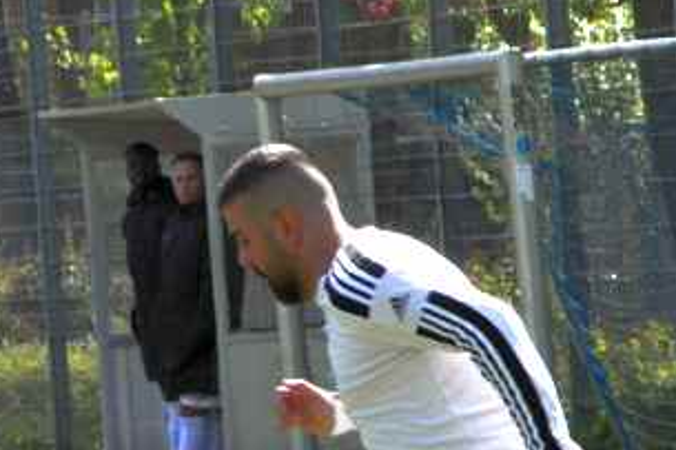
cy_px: 685
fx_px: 14394
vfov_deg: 1.8
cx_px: 20
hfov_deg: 2.7
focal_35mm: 767
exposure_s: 1/400
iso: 200
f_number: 10
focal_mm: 122
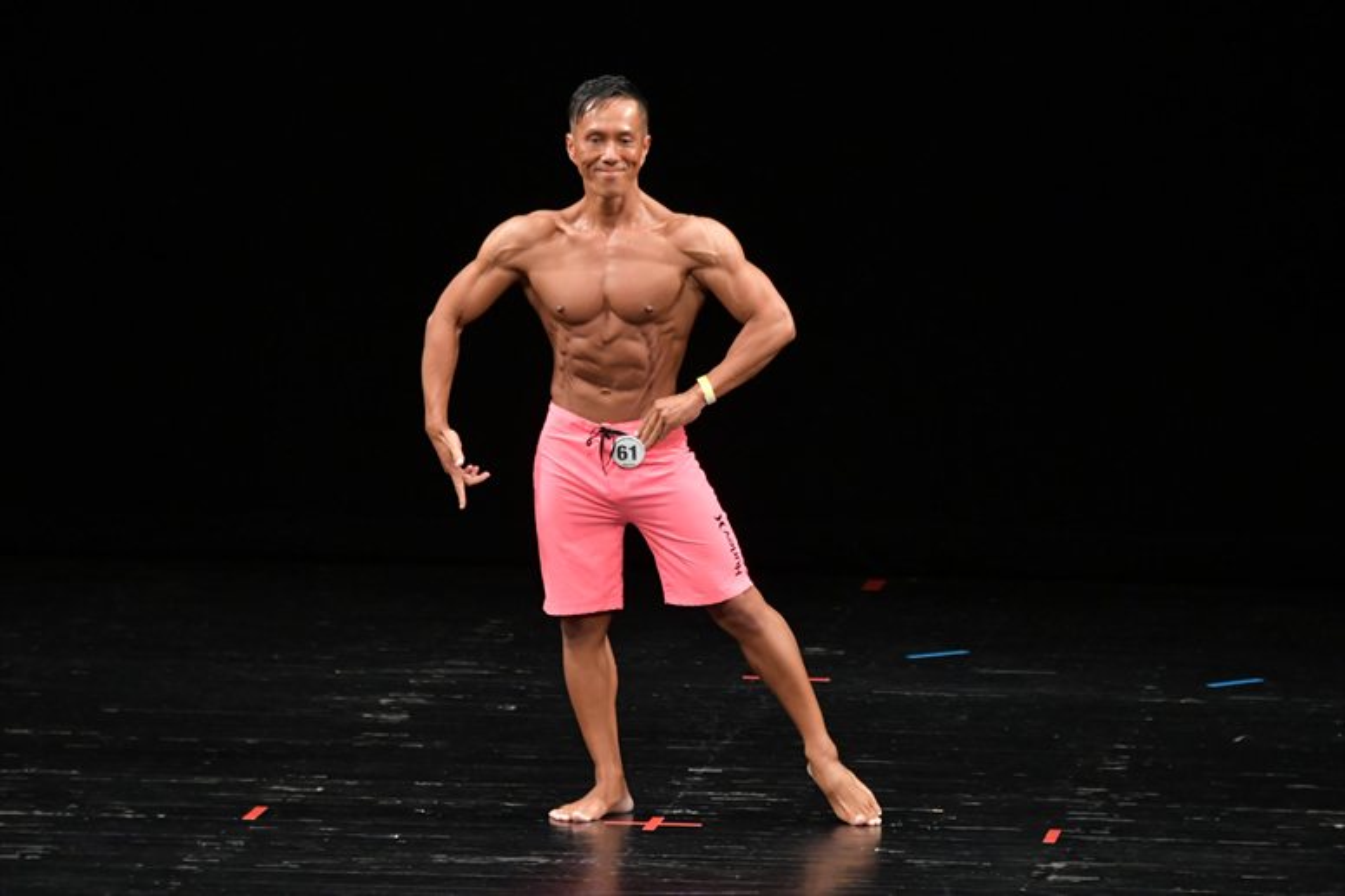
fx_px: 10643
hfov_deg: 7.2
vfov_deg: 4.8
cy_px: 448
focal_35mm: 285
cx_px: 672
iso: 3200
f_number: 5.6
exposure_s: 1/400
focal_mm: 190
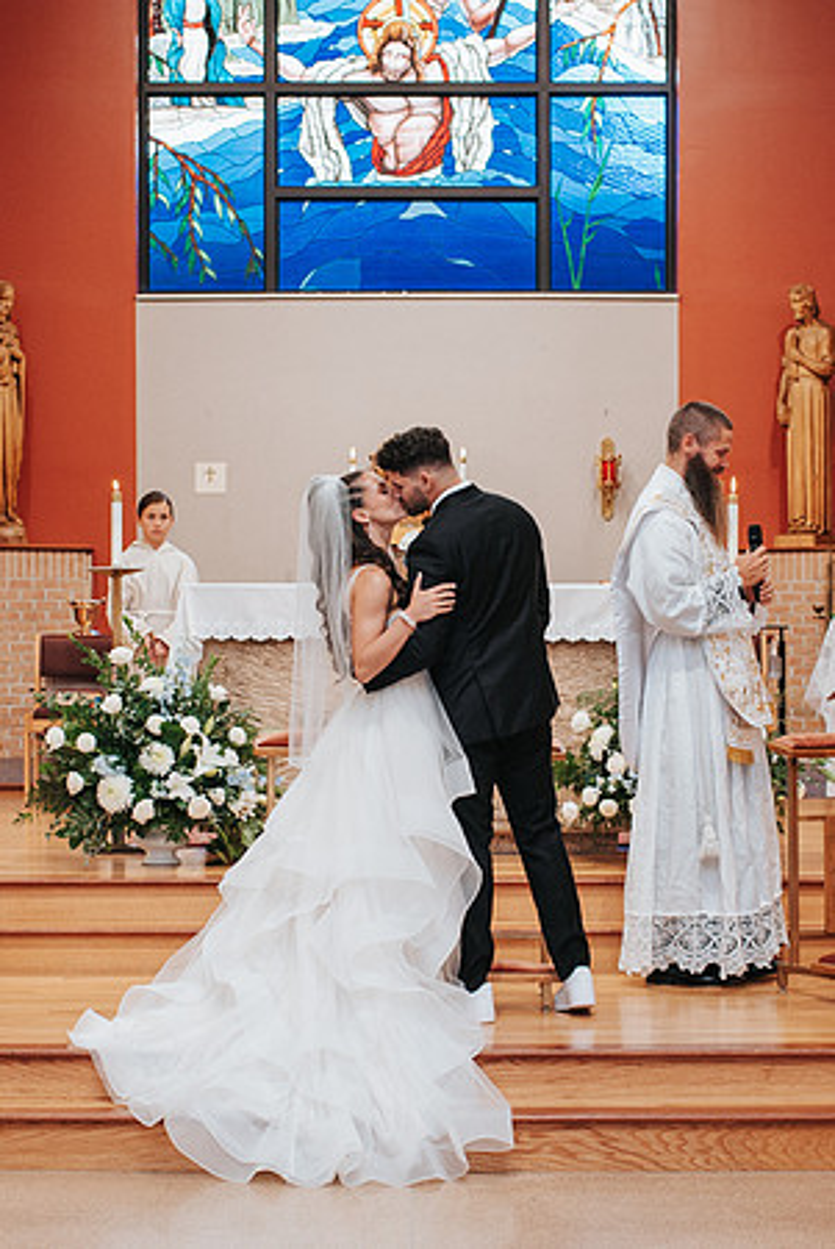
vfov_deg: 22.2
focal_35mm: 92
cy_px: 762
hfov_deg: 15.0
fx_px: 3181
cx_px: 425
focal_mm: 35
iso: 560
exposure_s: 1/125
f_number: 2.8
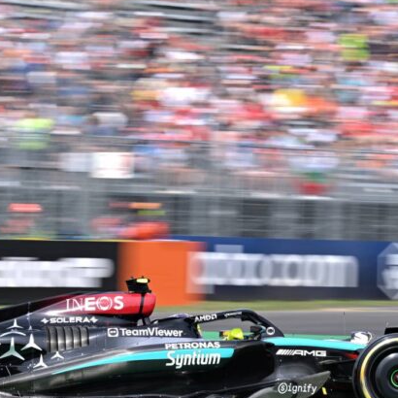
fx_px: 3278
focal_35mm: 252
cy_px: 240
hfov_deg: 6.9
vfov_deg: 6.9
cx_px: 246
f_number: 7.1
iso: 32
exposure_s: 1/80
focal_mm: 104
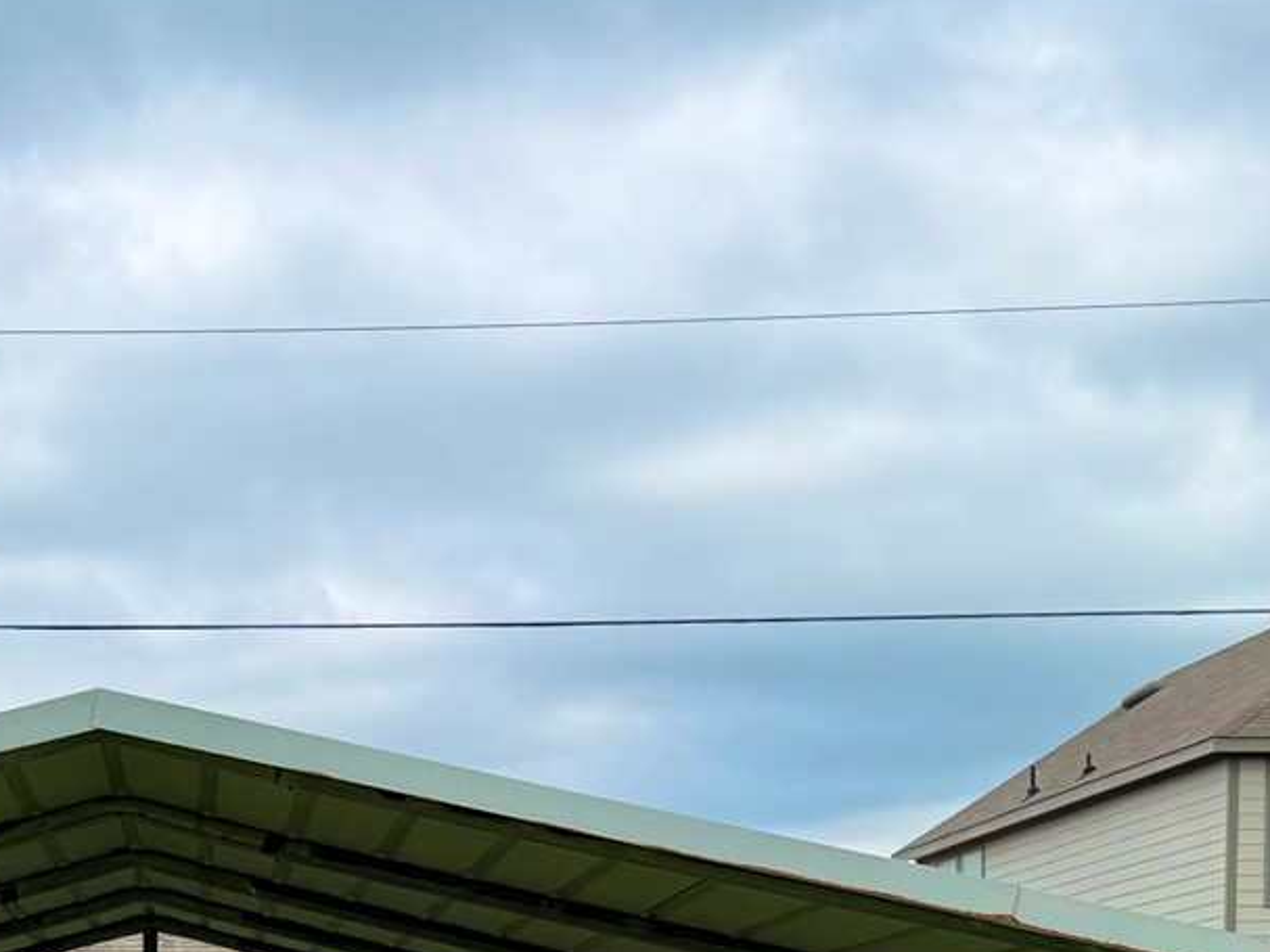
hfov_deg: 23.4
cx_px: 105
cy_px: 1280
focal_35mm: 81
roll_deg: +0.0
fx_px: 2971
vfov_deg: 17.0
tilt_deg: -2.5
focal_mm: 6.76
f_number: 1.78
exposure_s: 1/4975
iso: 80
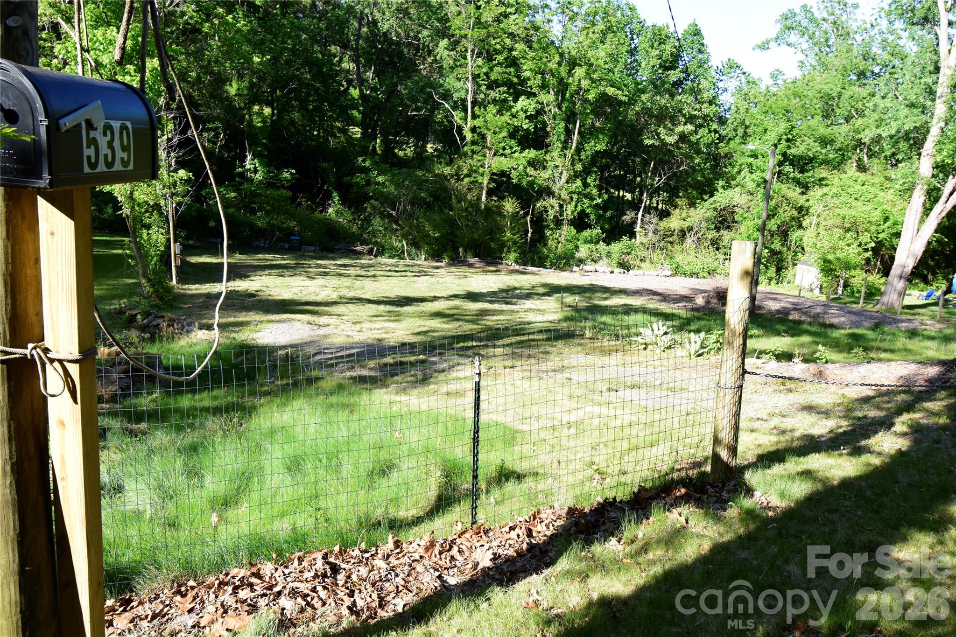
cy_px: 318
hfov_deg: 70.4
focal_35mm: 26
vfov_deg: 50.4
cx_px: 478
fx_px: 677
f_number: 9.5
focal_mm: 17
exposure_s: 1/250
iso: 400
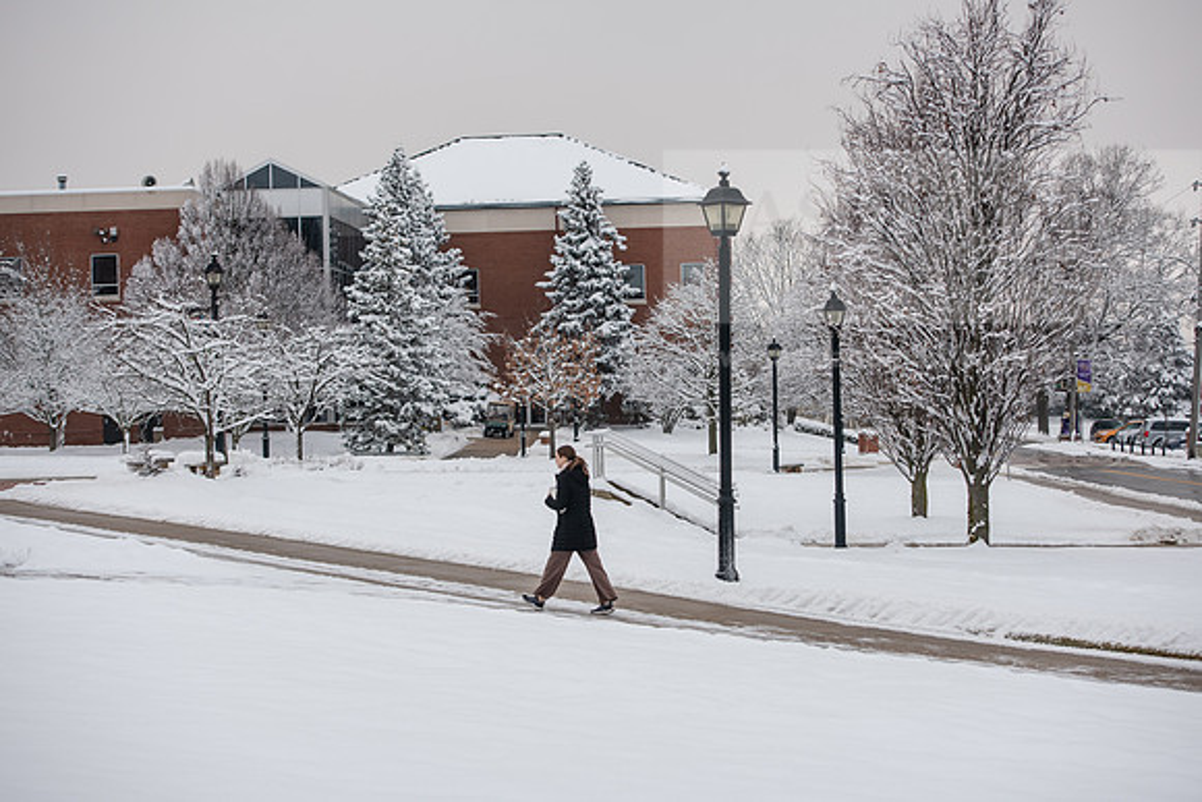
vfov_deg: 19.5
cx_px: 601
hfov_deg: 28.8
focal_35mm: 70
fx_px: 2338
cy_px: 401
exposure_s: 1/400
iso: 250
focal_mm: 70
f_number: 4
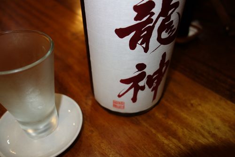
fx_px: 183
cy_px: 78
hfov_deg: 65.5
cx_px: 118
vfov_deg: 46.4
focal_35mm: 28
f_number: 1.8
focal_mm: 10.4
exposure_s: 1/30
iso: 125
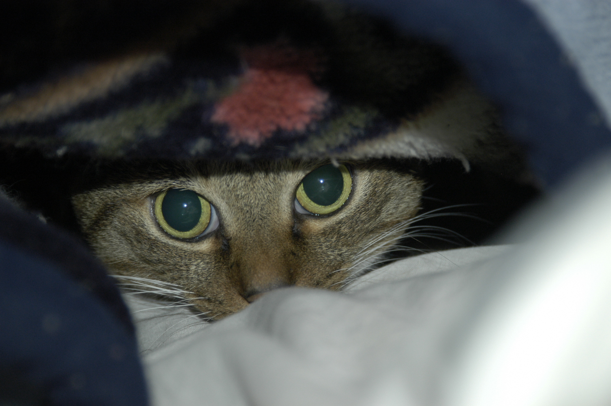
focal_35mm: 108
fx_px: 1831
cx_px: 306
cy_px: 203
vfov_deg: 12.7
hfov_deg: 18.9
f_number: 4.5
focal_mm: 72
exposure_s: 1/60
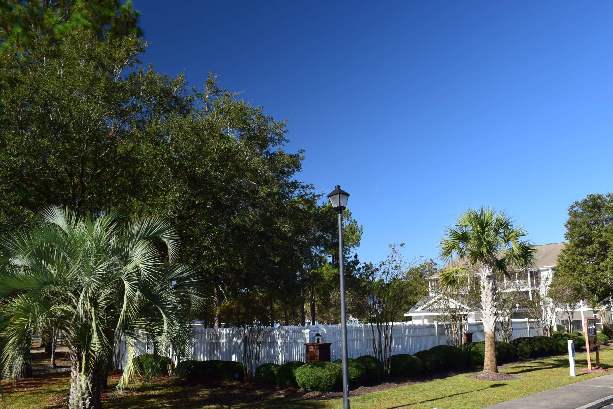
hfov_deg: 58.6
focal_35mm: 32
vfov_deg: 41.1
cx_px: 338
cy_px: 224
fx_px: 545
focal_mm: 18
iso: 400
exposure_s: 1/250
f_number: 10
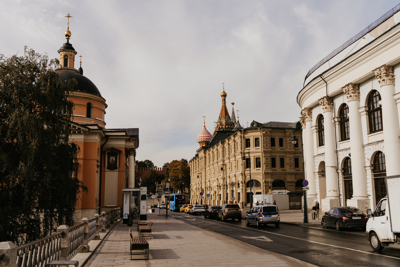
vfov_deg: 37.9
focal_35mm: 35
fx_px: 389
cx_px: 200
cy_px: 134
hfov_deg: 54.4
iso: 100
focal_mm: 35
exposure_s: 1/500
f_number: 4
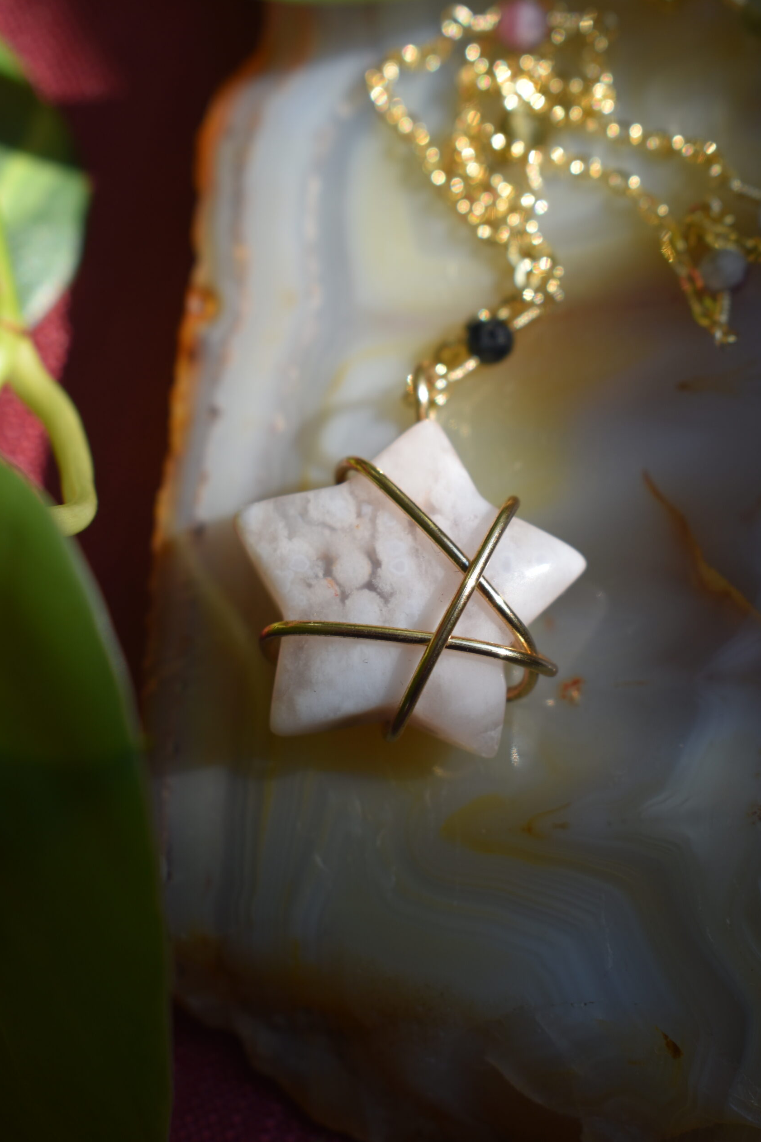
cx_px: 384
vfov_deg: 28.8
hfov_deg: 19.5
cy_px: 571
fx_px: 2220
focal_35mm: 70
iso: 100
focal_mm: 46
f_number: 8
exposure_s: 1/125
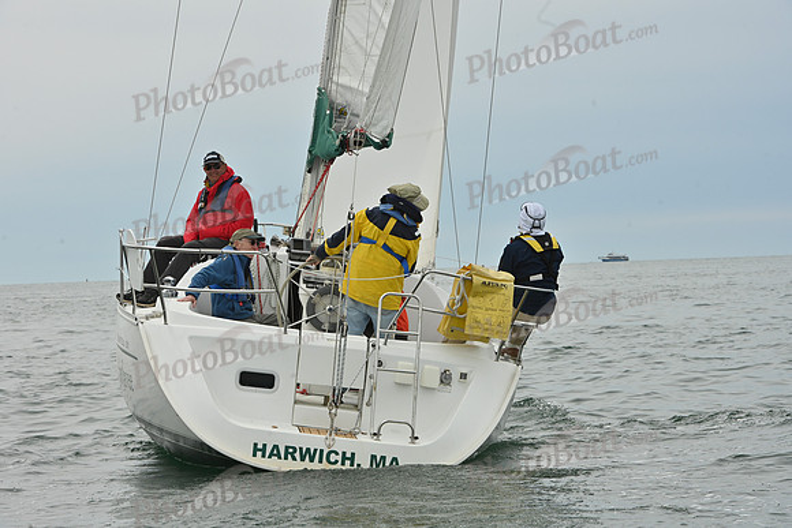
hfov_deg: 15.8
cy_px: 264
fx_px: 2861
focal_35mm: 130
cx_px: 396
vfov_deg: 10.6
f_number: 13
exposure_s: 1/800
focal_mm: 130
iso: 320
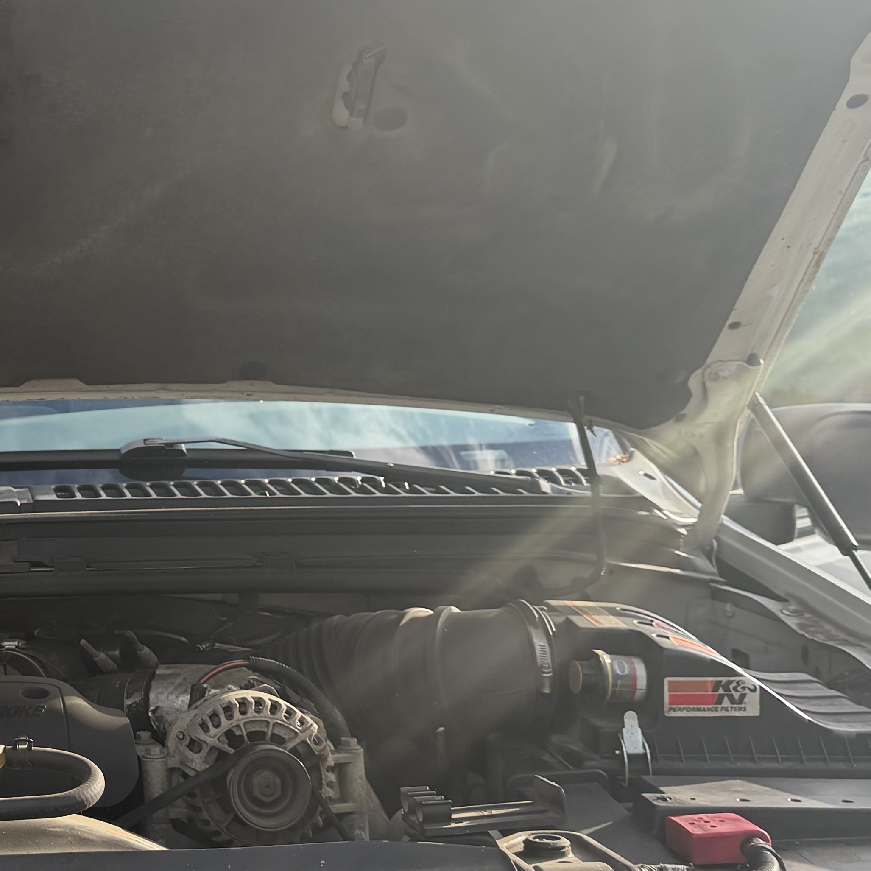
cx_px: -36
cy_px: 348
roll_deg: +0.8
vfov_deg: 29.0
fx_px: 1680
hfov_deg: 27.1
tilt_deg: +1.0
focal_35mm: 59
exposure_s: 1/1032
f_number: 1.78
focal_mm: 6.76
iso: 100
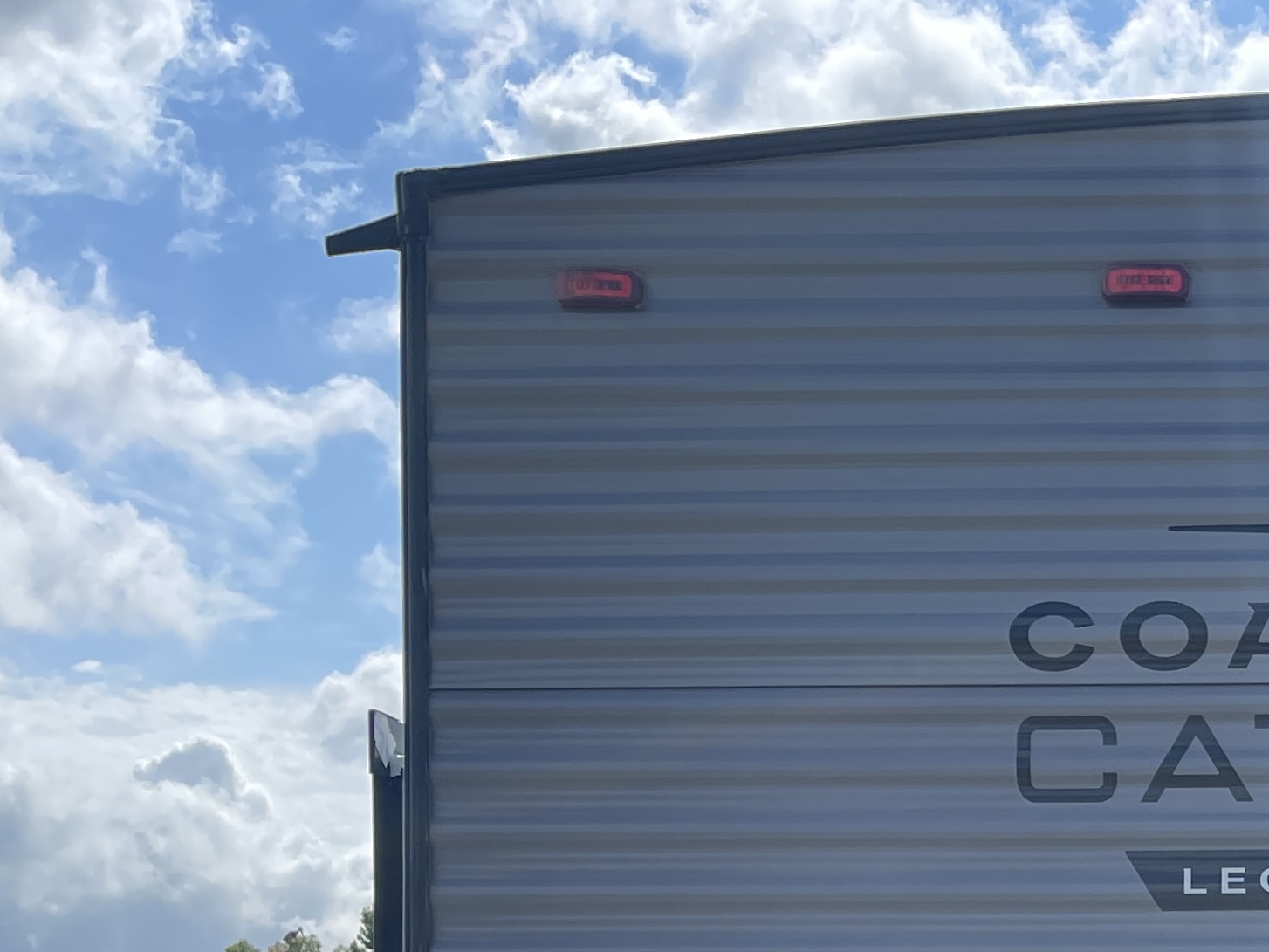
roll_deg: +0.5
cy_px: 1202
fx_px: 2383
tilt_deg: -1.0
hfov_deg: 27.1
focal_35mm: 65
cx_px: 1430
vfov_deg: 20.8
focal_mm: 5.1
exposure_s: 1/2857
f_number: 1.6
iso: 32
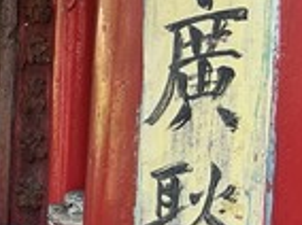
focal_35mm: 143
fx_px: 1245
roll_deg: +1.2
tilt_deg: -9.2
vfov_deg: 10.2
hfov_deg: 12.2
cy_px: 260
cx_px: -313
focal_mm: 5.7
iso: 40
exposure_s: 1/282
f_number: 1.5
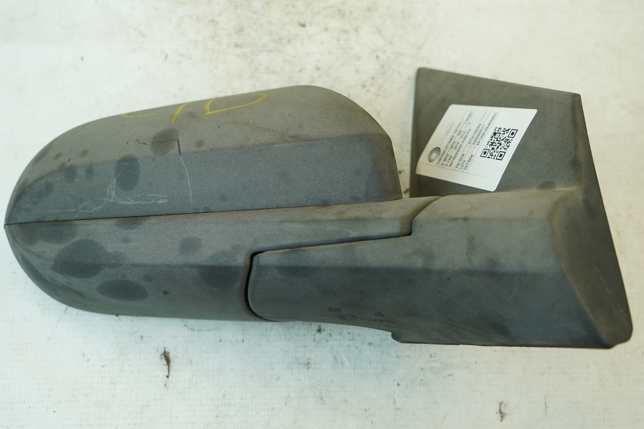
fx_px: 680
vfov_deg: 35.1
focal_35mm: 38
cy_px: 210
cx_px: 316
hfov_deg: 50.7
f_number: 4
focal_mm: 25
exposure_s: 1/60
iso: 125
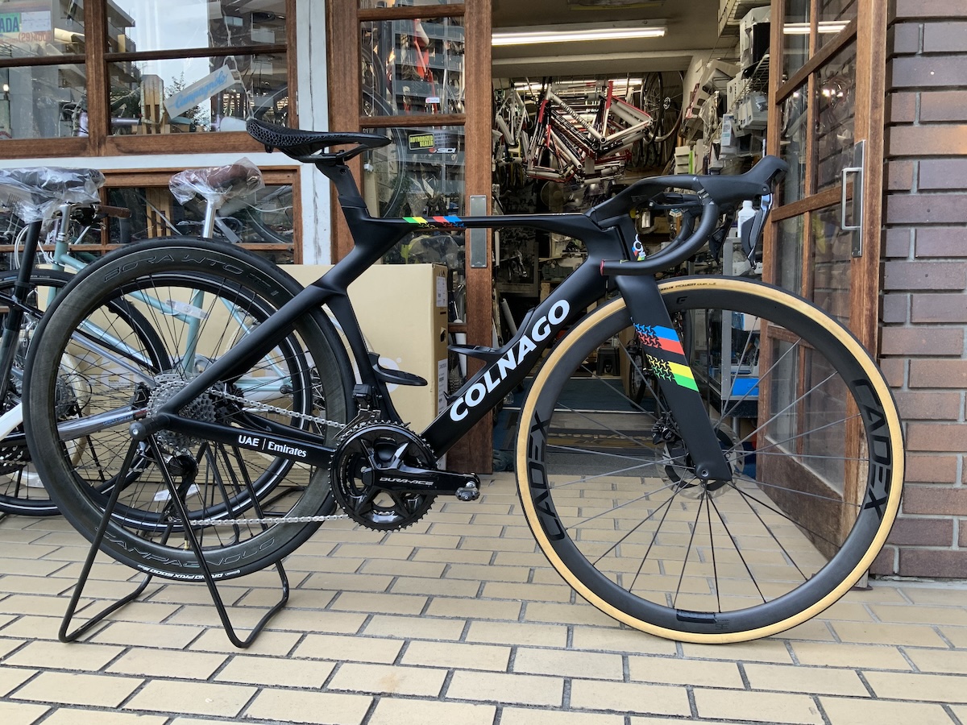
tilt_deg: -6.4
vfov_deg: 48.2
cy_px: 362
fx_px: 810
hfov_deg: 61.7
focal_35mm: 29
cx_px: 484
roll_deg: -0.2
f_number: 1.8
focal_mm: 3
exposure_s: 1/50
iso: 50
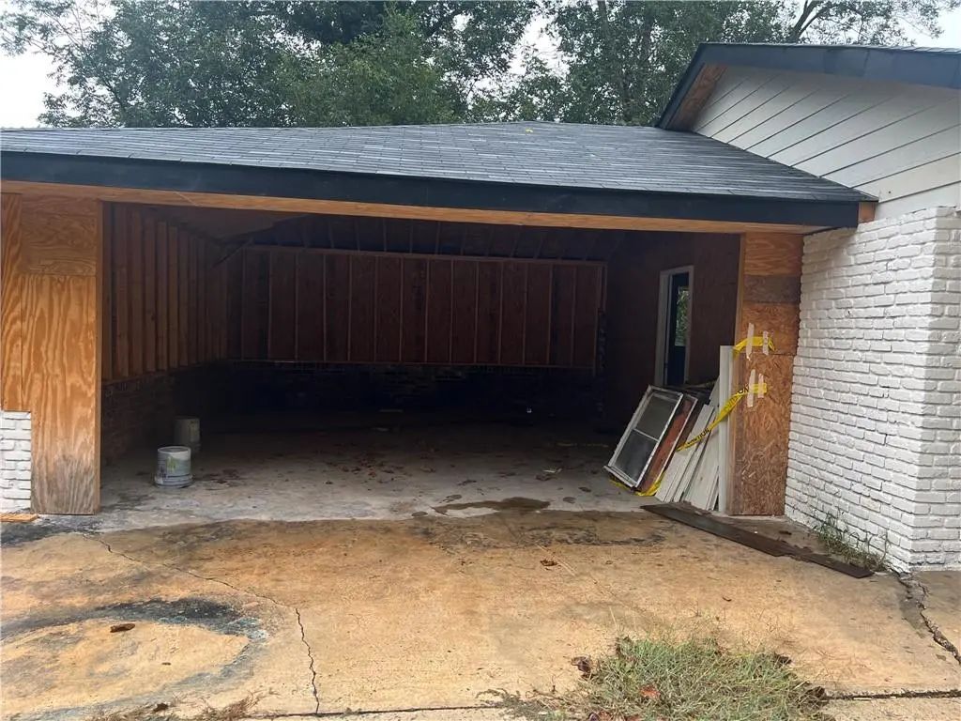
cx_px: 480
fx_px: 722
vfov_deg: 53.1
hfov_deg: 67.3
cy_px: 360
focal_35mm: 26
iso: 40
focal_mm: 5.7
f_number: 1.5
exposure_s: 1/121
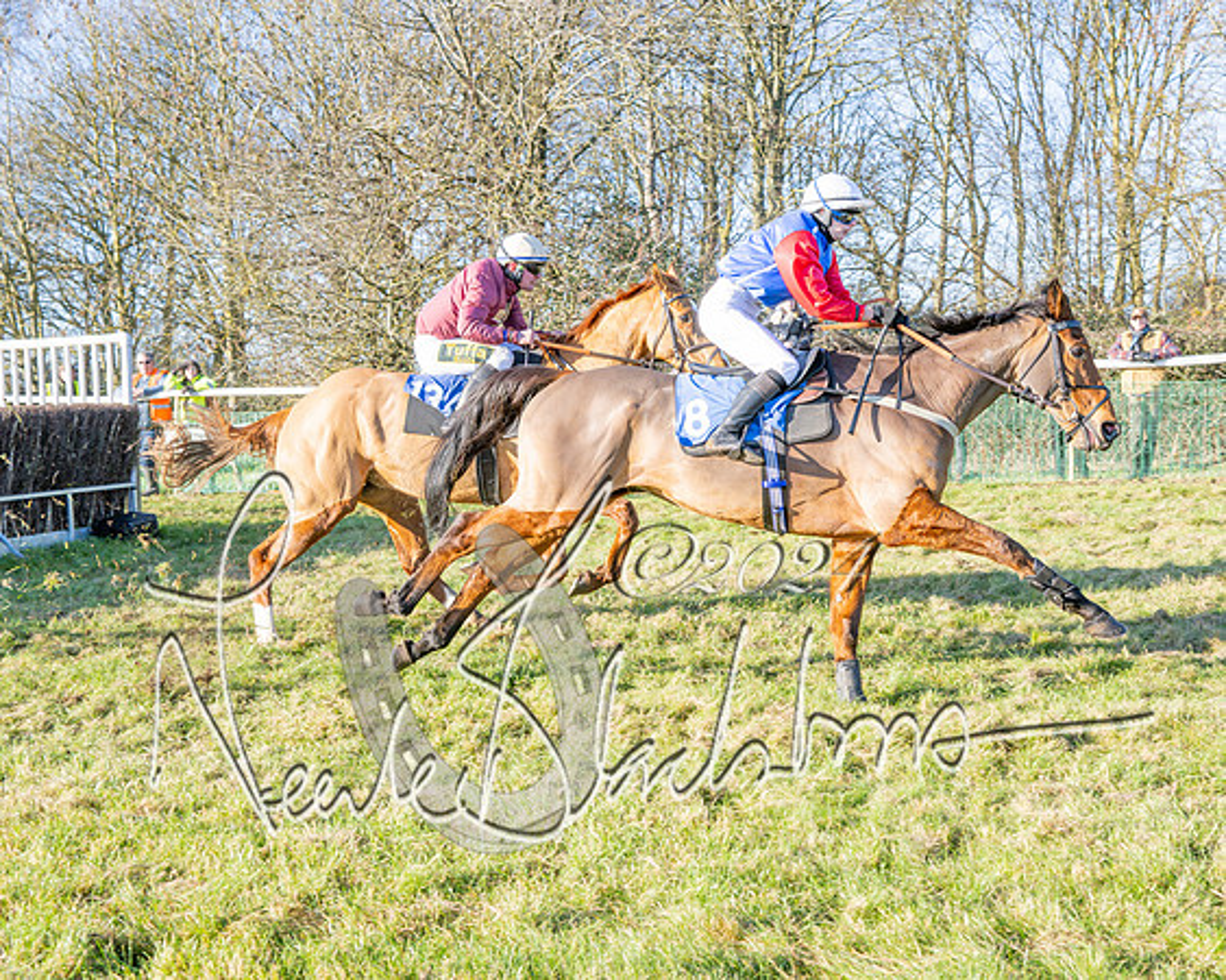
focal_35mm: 47
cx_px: 660
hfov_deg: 39.5
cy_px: 440
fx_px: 1708
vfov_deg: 32.0
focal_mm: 35
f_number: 4.5
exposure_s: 1/1250
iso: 400
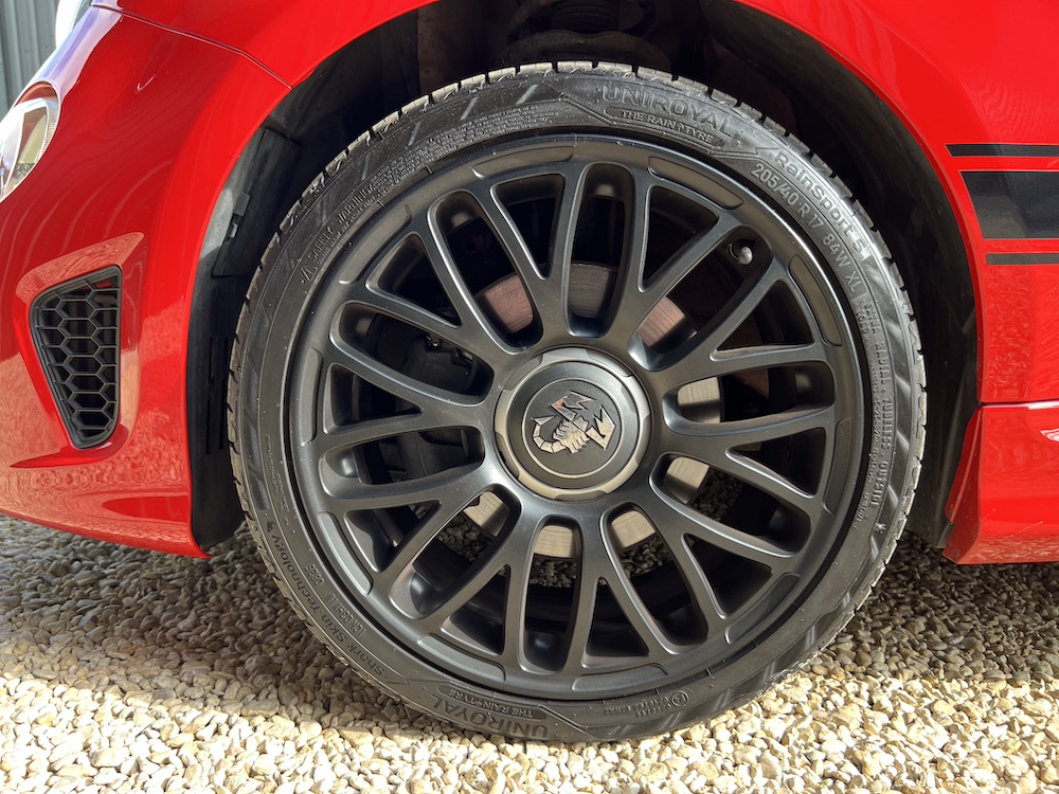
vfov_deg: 53.1
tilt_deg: -8.3
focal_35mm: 26
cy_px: 397
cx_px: 530
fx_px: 795
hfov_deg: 67.3
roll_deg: +2.9
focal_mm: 5.7
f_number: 1.5
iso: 50
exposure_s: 1/171
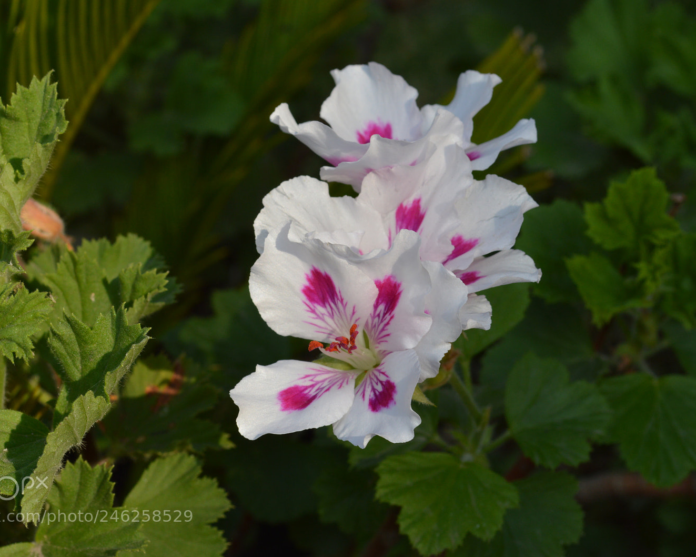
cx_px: 338
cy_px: 277
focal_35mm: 94
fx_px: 1927
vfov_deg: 16.4
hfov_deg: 20.5
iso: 200
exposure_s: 1/250
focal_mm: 55
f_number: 11
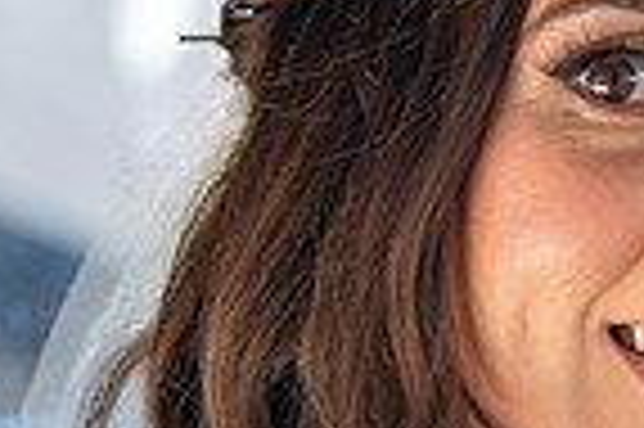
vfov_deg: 2.2
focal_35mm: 610
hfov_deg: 3.4
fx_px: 10900
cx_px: 905
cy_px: 311
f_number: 3.5
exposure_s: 1/320
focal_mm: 150
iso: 1000
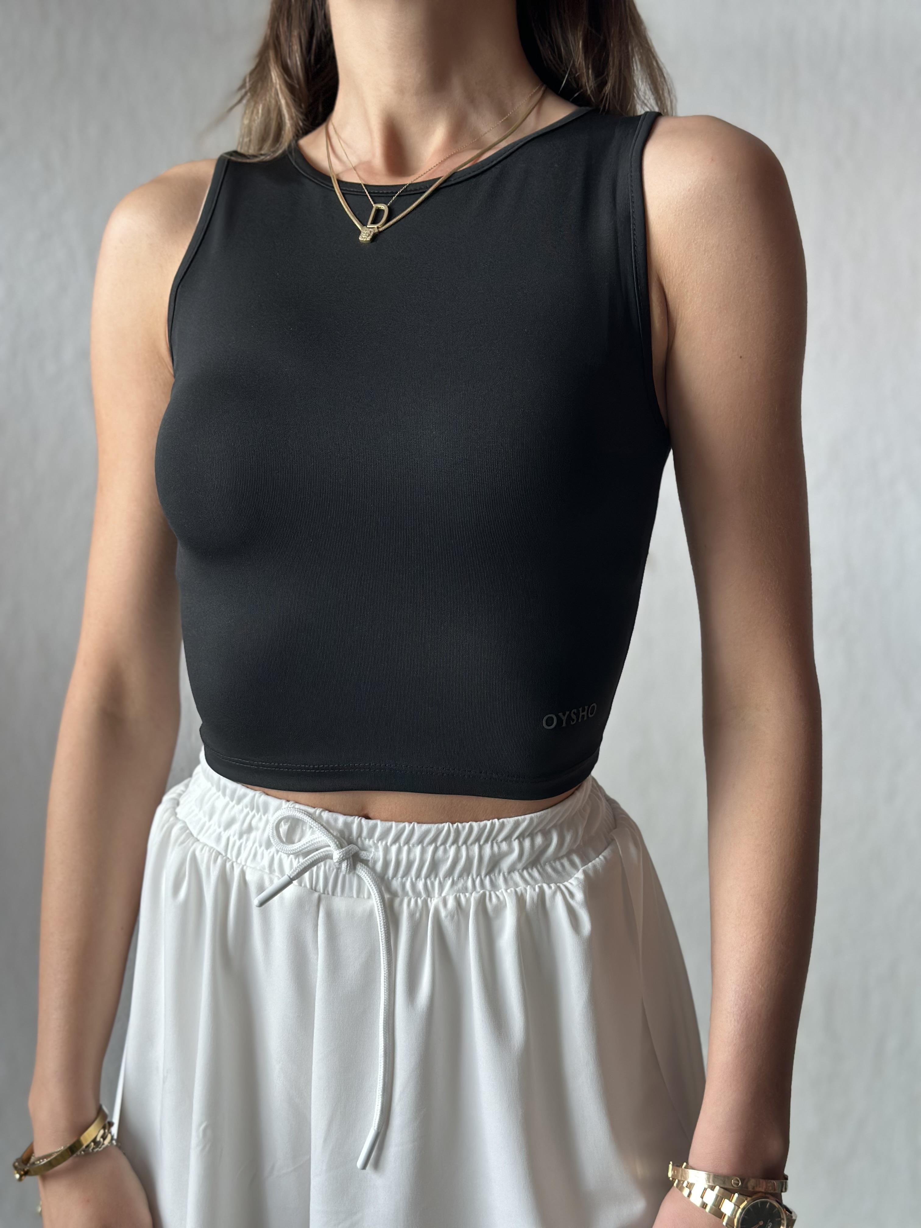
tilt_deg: -3.2
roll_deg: -1.1
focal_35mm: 48
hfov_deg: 30.3
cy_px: 614
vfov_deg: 39.7
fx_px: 1703
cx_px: 460
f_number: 1.78
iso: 100
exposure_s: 1/121
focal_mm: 6.86
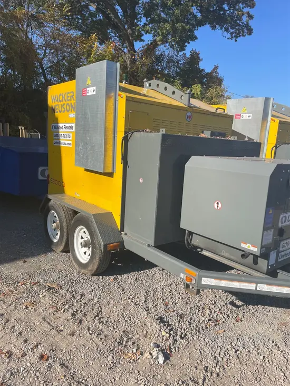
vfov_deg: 67.3
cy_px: 193
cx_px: 145
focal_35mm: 26
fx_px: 290
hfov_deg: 53.1
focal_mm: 4.2
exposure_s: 1/2882
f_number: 1.6
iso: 32
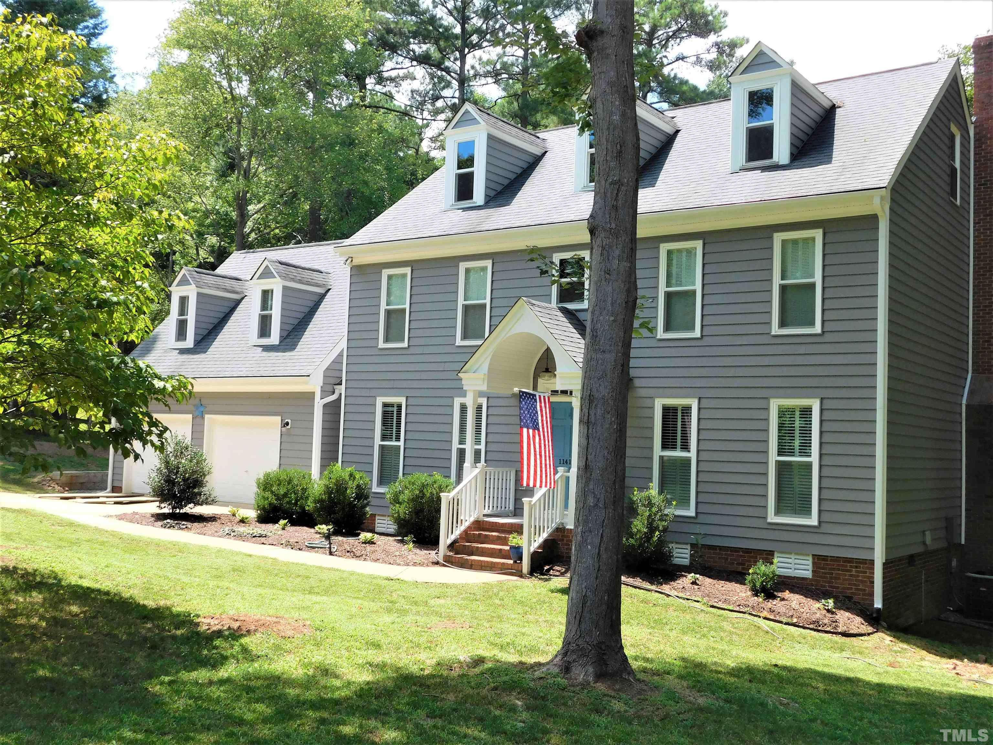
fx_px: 1033
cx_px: 496
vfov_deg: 39.7
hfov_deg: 51.4
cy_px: 372
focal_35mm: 36
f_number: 3.5
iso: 125
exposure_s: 1/640
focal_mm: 6.3
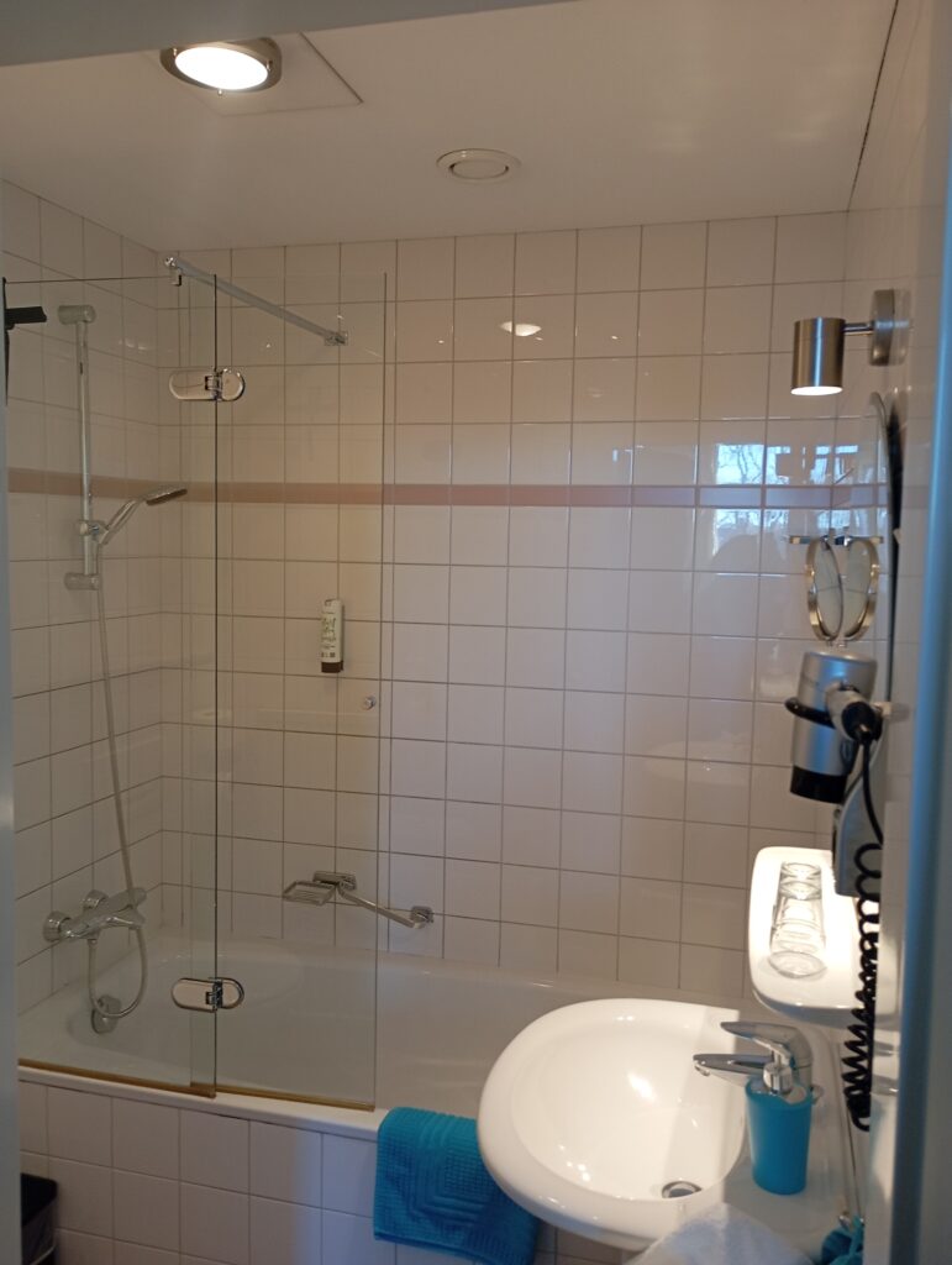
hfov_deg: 49.9
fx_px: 1024
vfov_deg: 63.4
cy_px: 632
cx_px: 476
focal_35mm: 28
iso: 443
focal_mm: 4.27
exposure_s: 1/33.3
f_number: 1.8
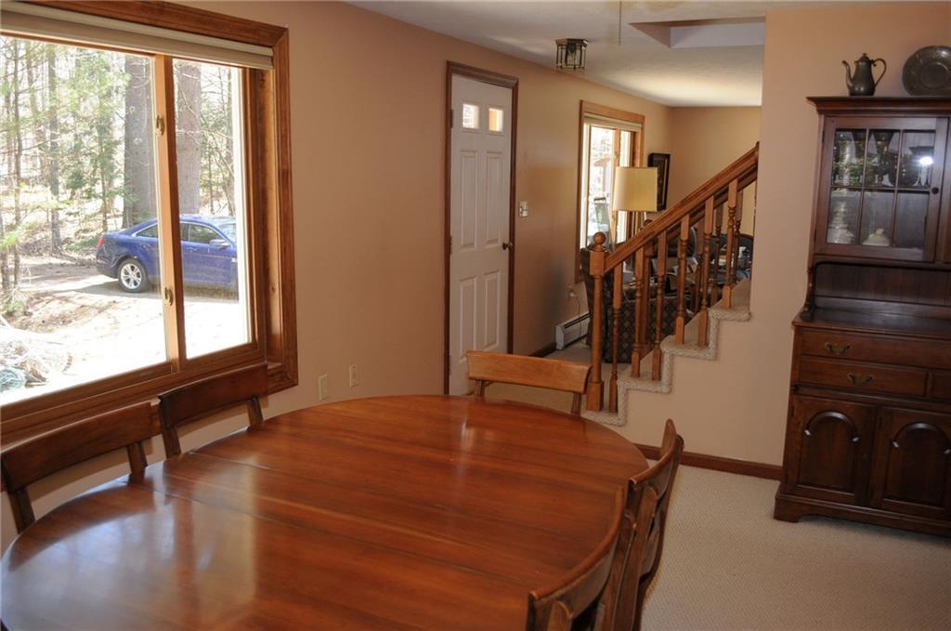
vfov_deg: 43.5
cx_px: 476
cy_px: 316
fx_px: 791
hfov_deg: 62.0
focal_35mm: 30
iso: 400
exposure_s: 1/60
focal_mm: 20
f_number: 4
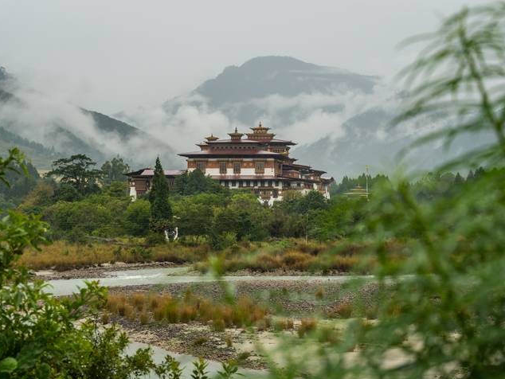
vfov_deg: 18.7
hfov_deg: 24.7
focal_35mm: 79
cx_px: 254
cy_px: 194
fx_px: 1153
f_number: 5
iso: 400
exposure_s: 1/500
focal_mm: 70
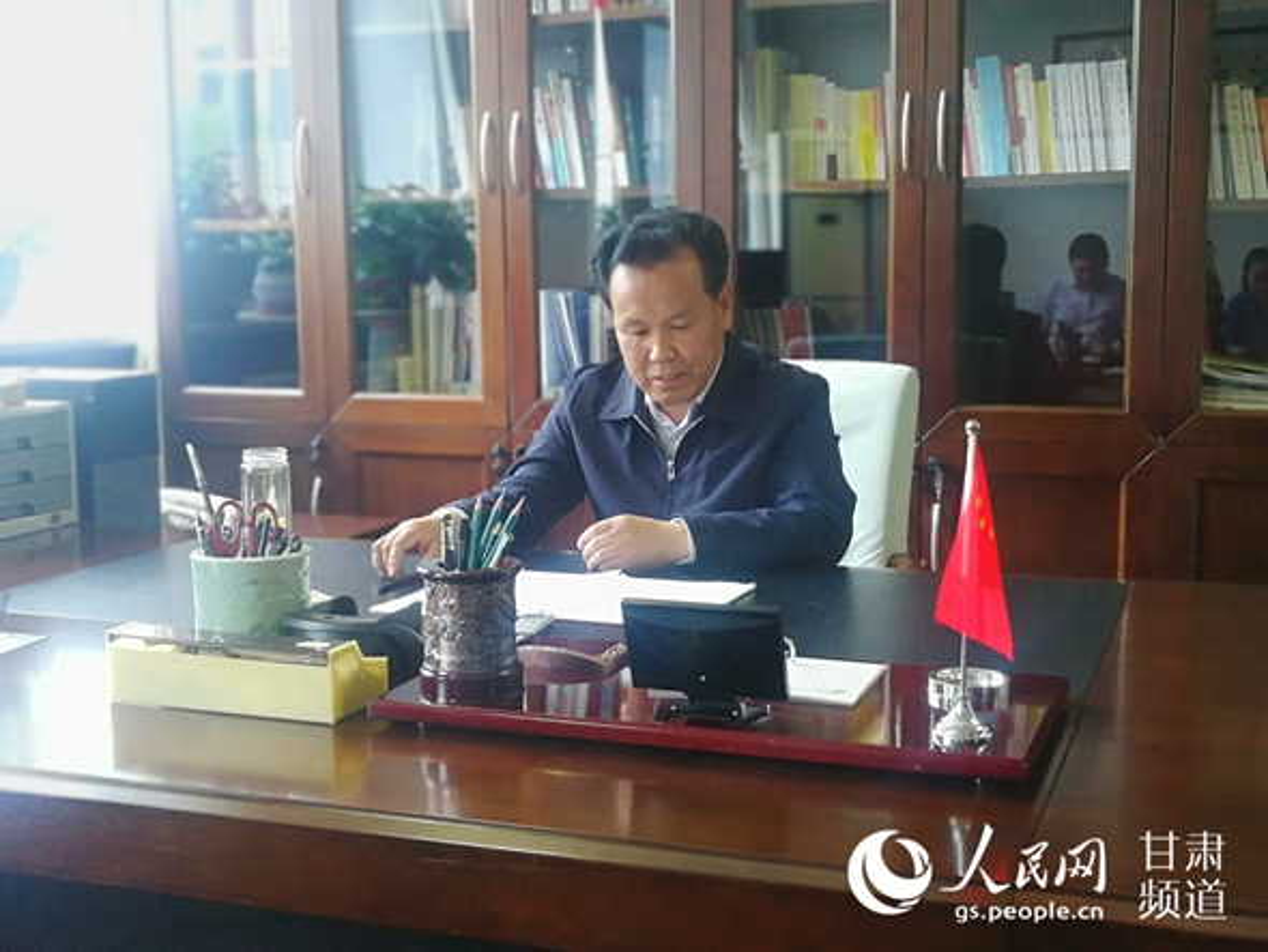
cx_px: 634
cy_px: 476
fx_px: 1612
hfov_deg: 42.9
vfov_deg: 32.9
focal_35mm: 44
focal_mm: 3.95
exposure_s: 1/33.3
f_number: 2.2
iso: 250
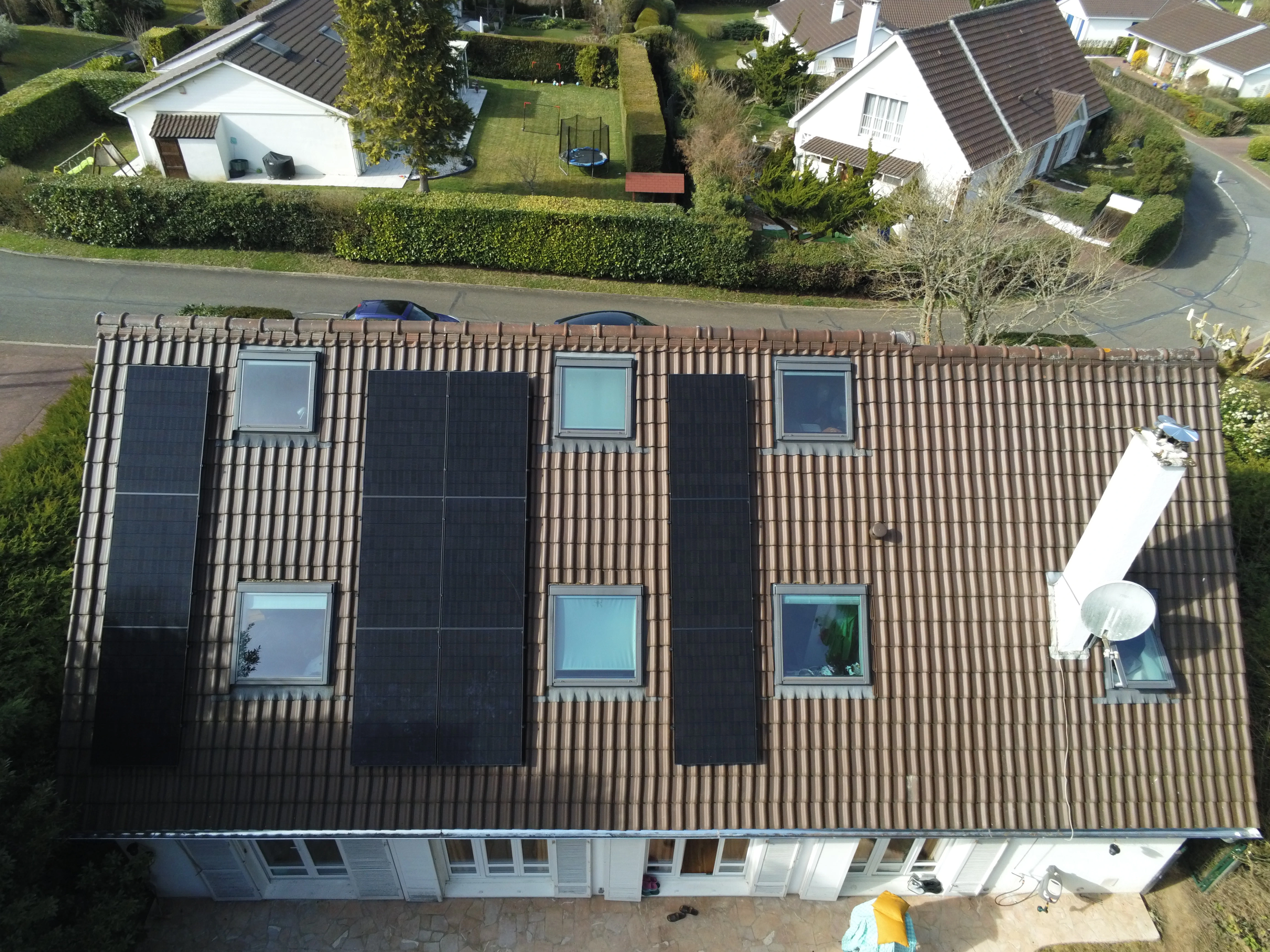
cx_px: 635
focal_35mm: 23
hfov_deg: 73.9
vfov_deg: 58.9
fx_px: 844
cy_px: 476
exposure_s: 1/961
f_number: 2.4
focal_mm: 4
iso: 142
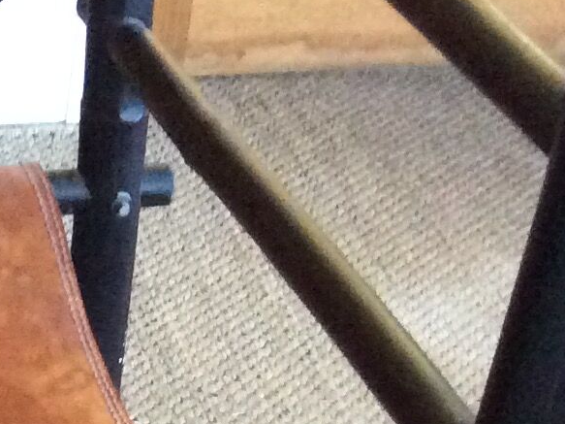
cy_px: 717
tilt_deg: -40.9
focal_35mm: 142
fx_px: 2317
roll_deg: +2.1
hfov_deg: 13.0
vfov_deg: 10.0
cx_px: -348
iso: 320
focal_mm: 3.3
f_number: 2.4
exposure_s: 1/25
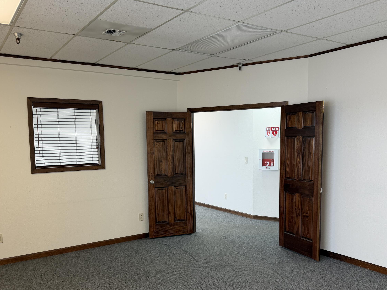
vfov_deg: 43.9
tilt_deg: -6.1
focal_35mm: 32
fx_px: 358
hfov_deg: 56.8
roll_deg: +1.2
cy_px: 176
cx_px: 188
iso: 80
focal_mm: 6.76
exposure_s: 1/120
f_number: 1.78
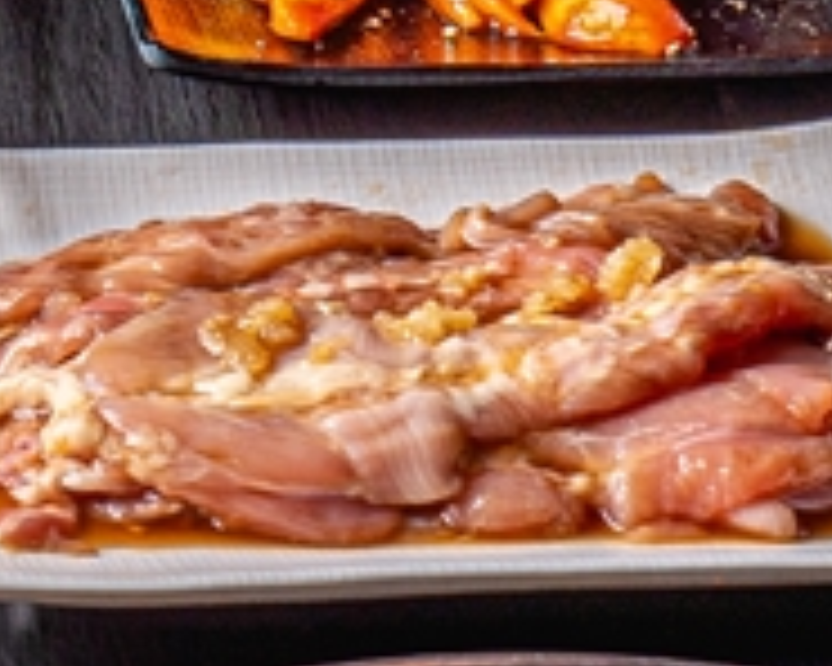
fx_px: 7806
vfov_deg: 4.9
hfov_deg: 5.9
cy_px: -268
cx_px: -1048
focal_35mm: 317
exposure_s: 1/125
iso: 100
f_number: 8
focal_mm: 39
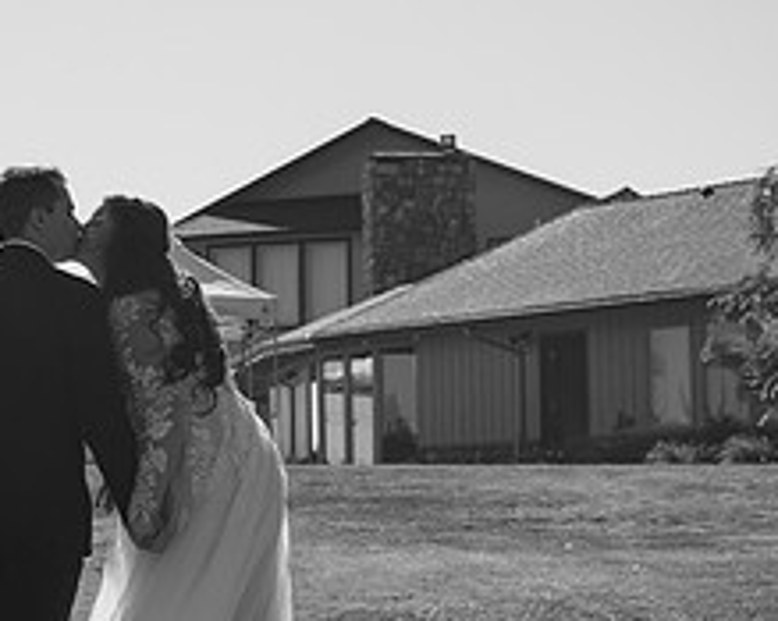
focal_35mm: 113
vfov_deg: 13.6
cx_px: 112
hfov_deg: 16.8
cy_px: 349
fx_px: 2601
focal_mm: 38
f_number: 4.5
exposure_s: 1/1250
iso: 100
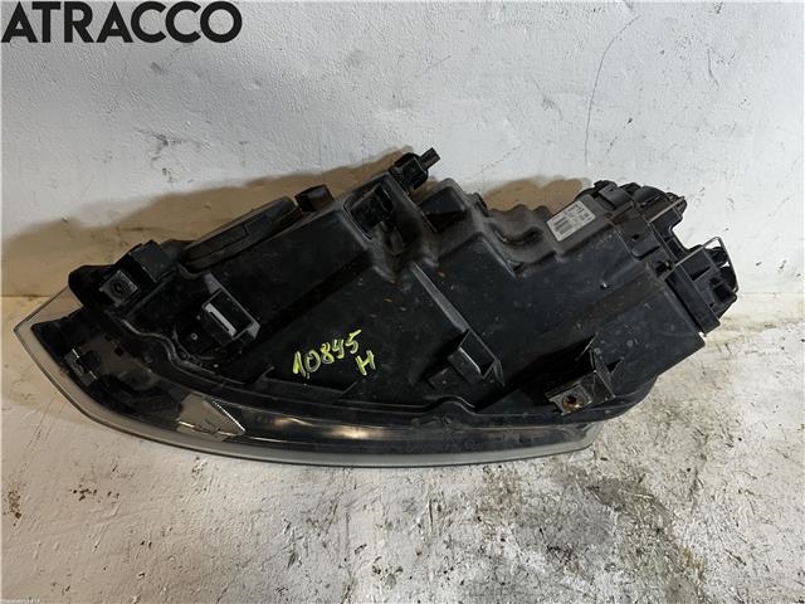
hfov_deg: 71.6
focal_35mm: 24
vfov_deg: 56.8
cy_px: 302
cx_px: 402
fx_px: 558
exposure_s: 1/100
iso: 100
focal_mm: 6.86
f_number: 1.78
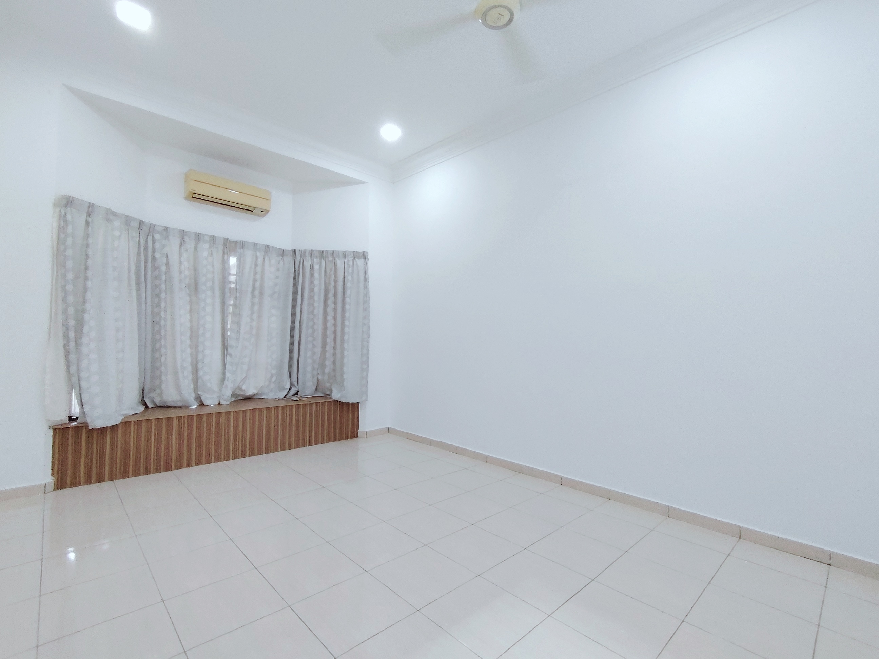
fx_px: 406
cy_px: 330
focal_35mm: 16
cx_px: 440
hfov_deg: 94.5
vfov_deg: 78.1
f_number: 2.2
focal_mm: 1.42
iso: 410
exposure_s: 1/50
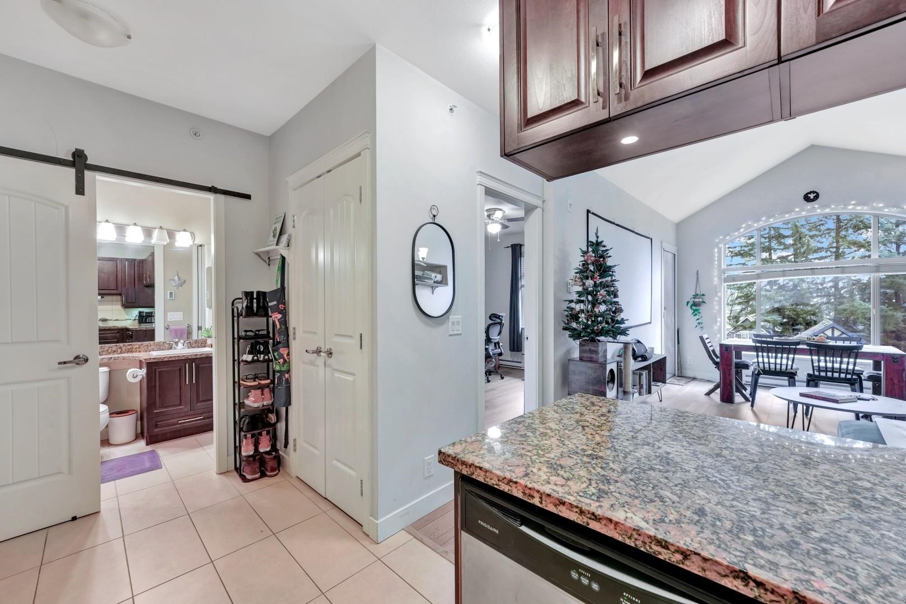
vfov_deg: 81.2
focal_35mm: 14
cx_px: 453
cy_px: 302
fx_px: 352
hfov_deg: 104.3
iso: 400
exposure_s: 1/6
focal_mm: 14
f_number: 8
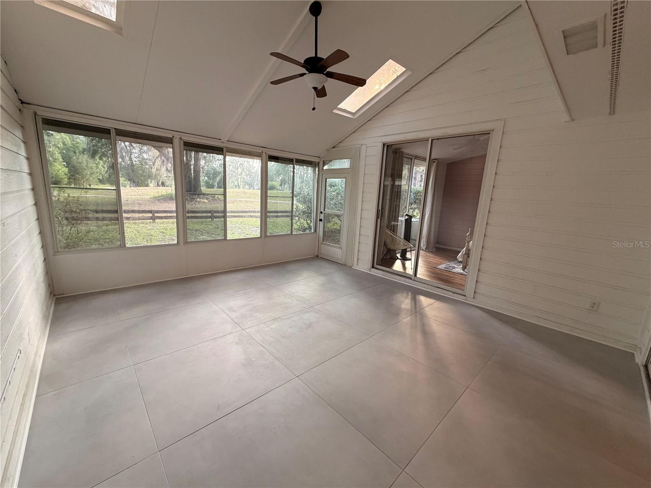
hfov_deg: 102.1
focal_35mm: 14
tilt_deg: -11.4
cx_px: 326
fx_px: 263
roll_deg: -2.6
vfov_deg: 85.7
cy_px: 244
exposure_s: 1/120
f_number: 2.2
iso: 250
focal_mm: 2.22
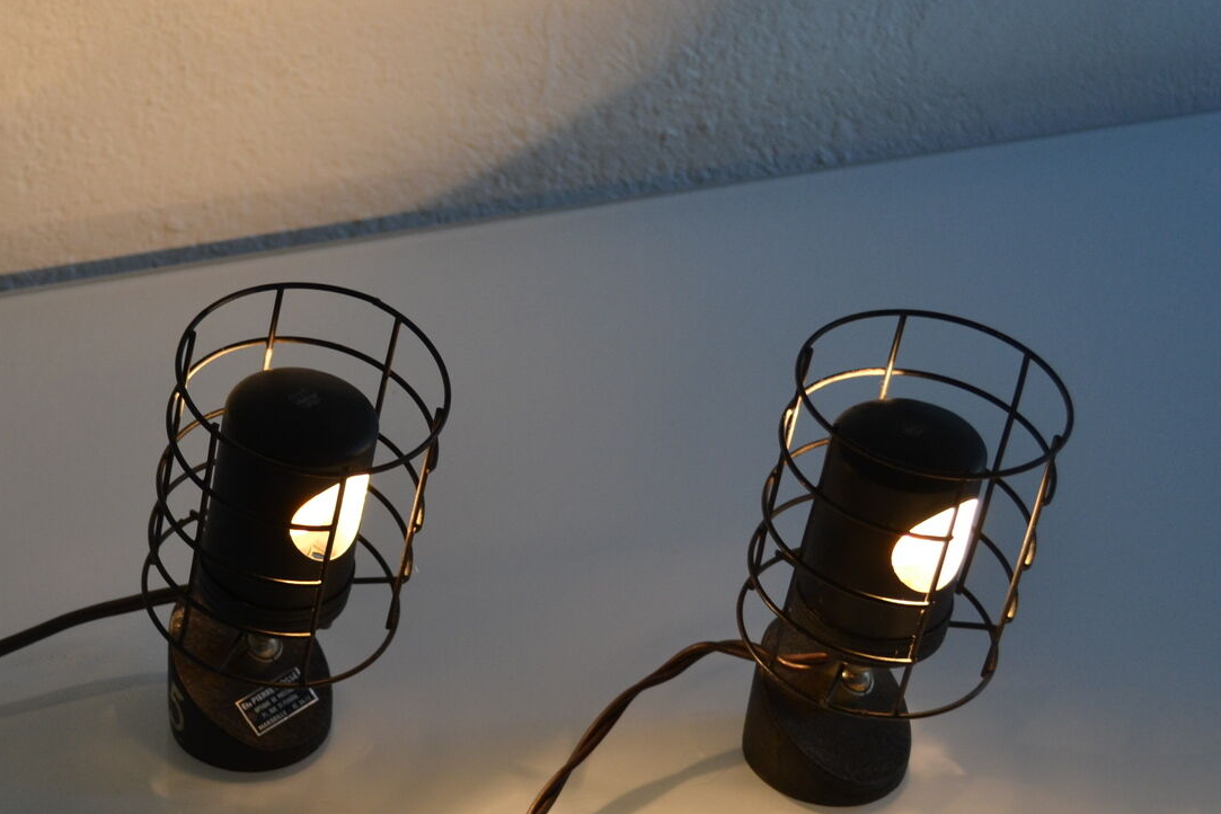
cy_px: 613
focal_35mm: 72
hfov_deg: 27.7
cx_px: 301
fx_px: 2442
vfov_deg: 18.8
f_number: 4.2
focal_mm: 26
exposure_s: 1/80
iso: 400
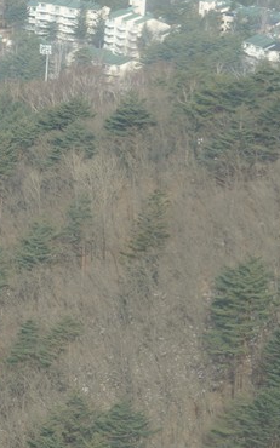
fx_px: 3030
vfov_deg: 8.5
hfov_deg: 4.8
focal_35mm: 248
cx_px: -841
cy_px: 309
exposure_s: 1/100
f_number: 7.1
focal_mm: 45
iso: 100
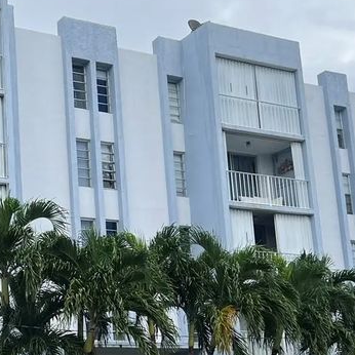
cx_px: -7
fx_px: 789
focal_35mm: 68
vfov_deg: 25.0
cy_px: 280
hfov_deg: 24.1
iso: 50
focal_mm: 5.7
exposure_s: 1/2123
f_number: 1.5
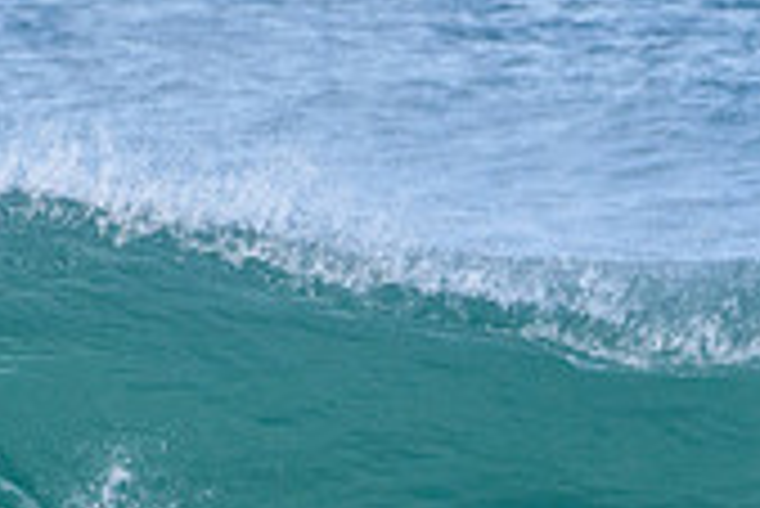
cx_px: 495
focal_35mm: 2576
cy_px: 641
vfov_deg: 0.5
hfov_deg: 0.8
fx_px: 54428
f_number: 5.6
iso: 640
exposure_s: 1/2000
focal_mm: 500
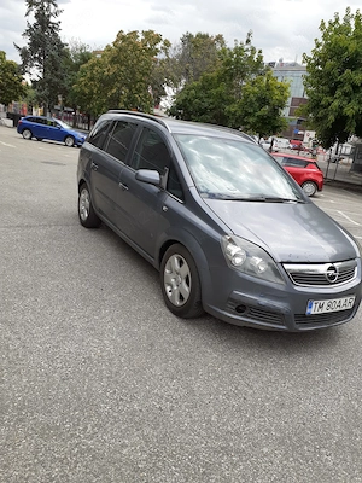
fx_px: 376
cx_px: 181
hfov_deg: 51.4
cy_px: 242
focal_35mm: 27
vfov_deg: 65.3
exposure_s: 1/726
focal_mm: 3.6
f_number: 1.9
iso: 40
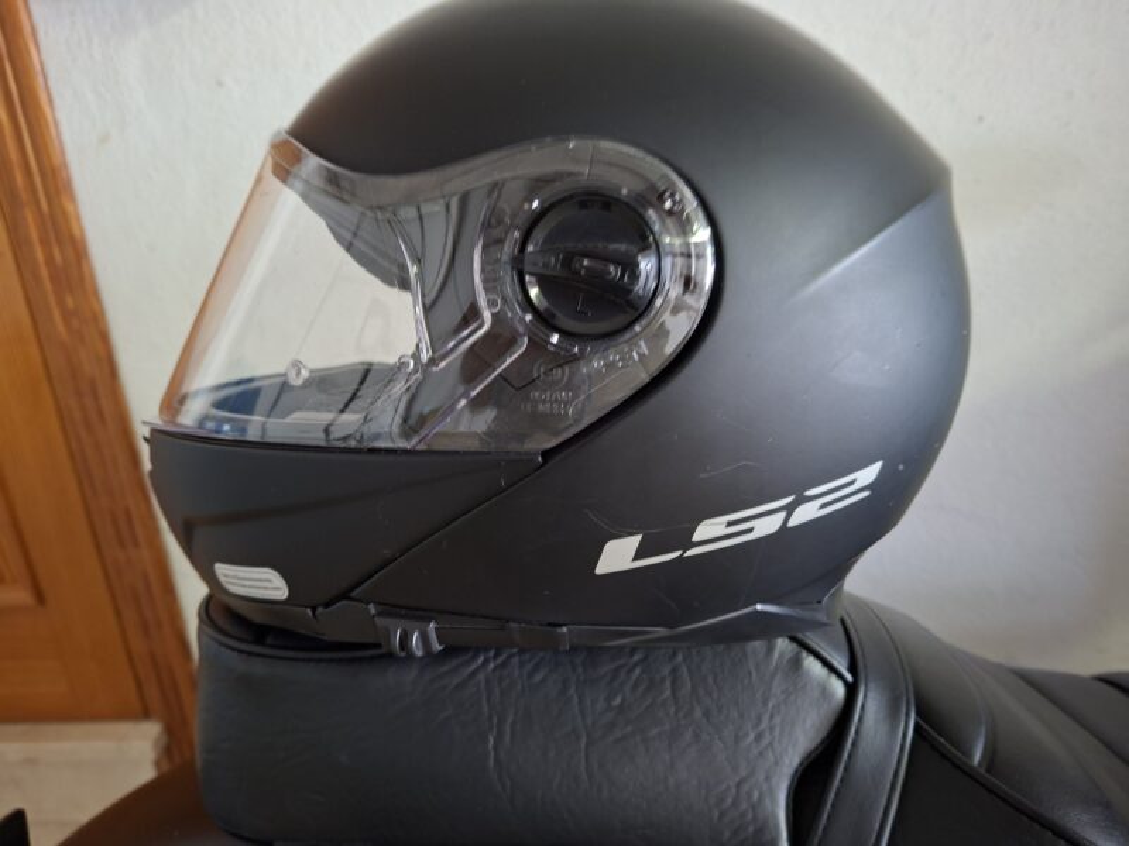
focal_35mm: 23
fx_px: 750
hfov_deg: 73.9
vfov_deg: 58.9
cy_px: 423
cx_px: 564
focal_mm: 5.54
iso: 400
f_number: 1.8
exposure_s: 1/25
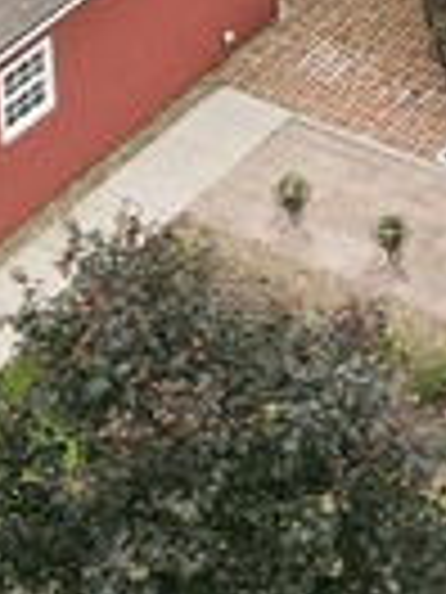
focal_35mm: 186
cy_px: -266
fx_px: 3195
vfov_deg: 10.3
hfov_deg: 7.9
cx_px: 451
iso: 100
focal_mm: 4.5
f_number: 2.8
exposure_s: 1/60
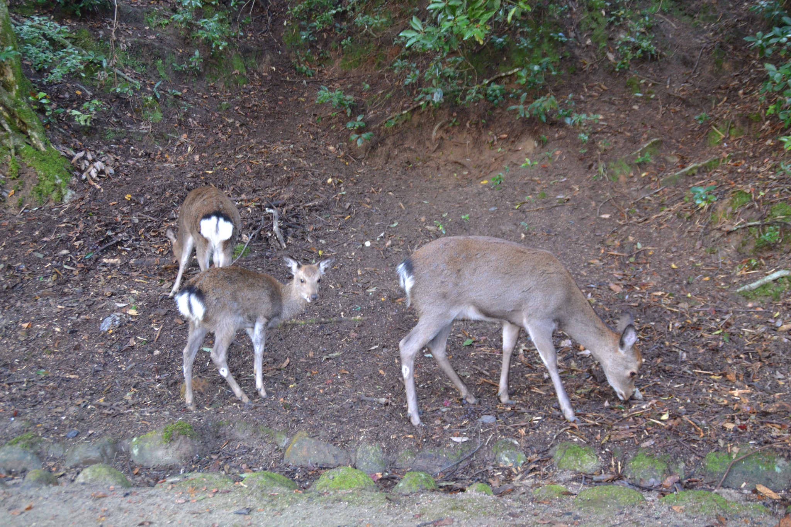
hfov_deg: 51.3
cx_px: 396
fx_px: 824
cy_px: 264
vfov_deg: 35.5
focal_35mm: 38
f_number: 3.8
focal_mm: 25
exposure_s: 1/60
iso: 1400
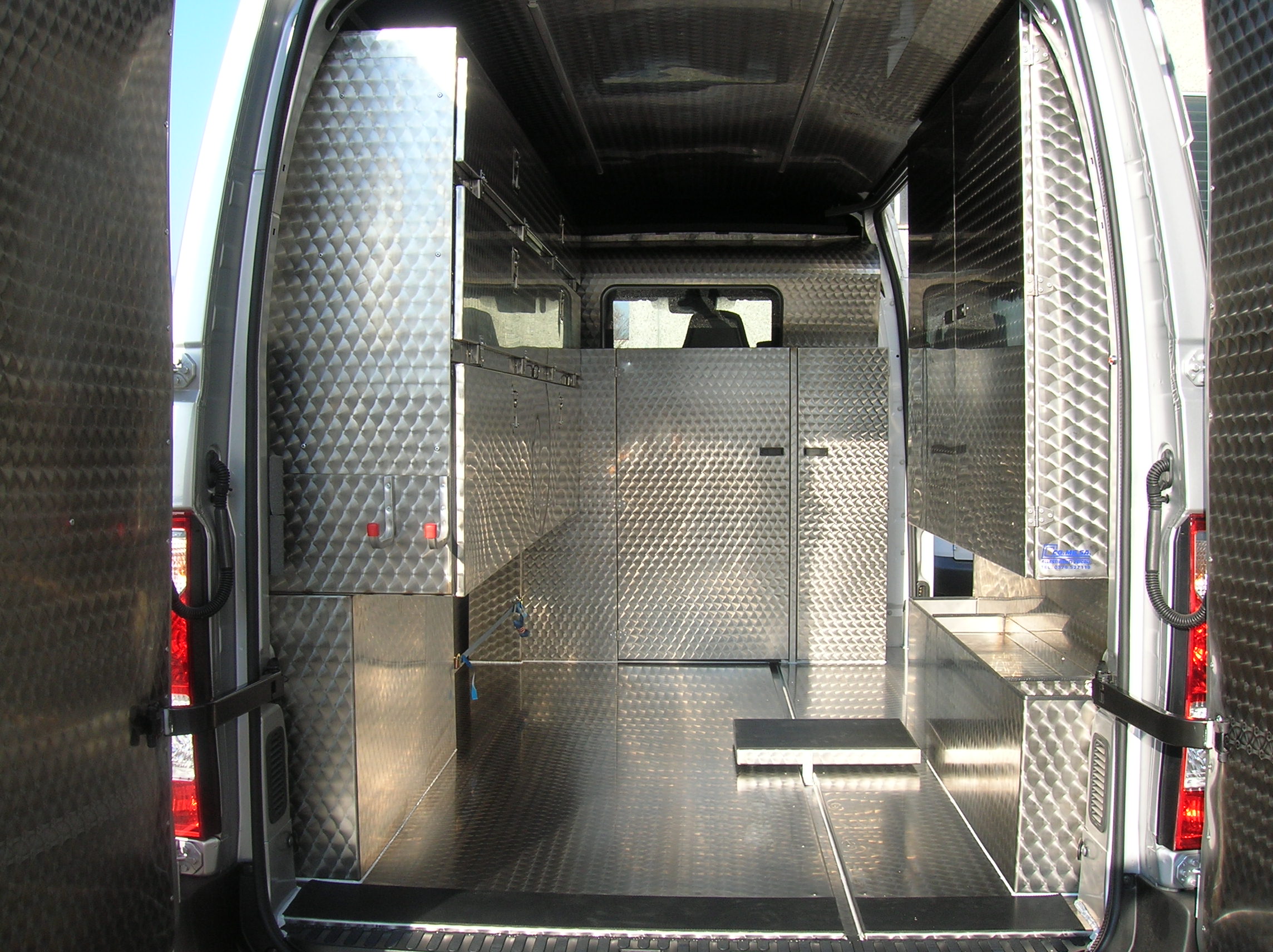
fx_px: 1249
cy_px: 476
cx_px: 636
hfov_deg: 54.0
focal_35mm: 34
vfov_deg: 41.7
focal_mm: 5.7
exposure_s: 1/133
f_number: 4.9
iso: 50
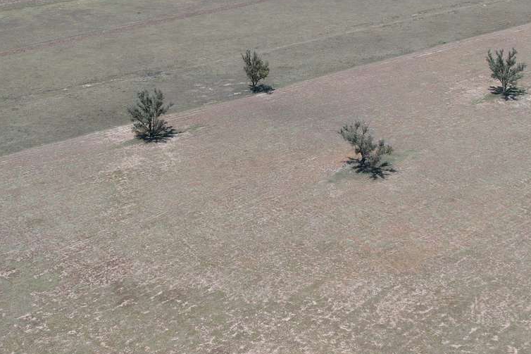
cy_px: 115
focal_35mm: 56
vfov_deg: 24.1
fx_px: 826
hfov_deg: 35.6
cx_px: 257
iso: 100
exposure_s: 1/2000
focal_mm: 8.38
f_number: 2.8
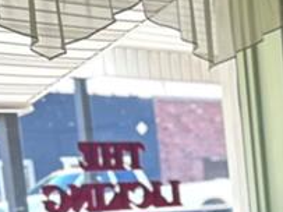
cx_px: 584
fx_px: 1070
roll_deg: +2.0
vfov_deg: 10.8
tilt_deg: -10.1
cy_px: 340
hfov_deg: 12.9
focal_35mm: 131
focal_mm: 5.7
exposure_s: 1/120
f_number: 1.5
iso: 40
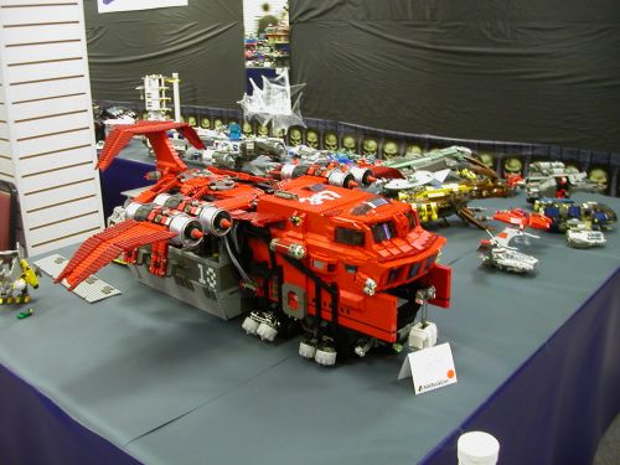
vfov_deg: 38.7
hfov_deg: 50.1
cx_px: 310
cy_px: 232
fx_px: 663
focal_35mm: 37
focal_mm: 5.6
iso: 100
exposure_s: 1/4.5
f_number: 2.7
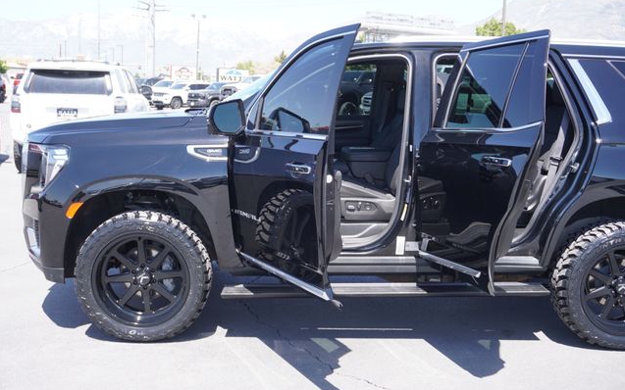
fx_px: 707
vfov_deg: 30.9
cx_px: 313
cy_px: 185
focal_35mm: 42
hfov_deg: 47.7
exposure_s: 1/100
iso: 100
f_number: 5.6
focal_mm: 27
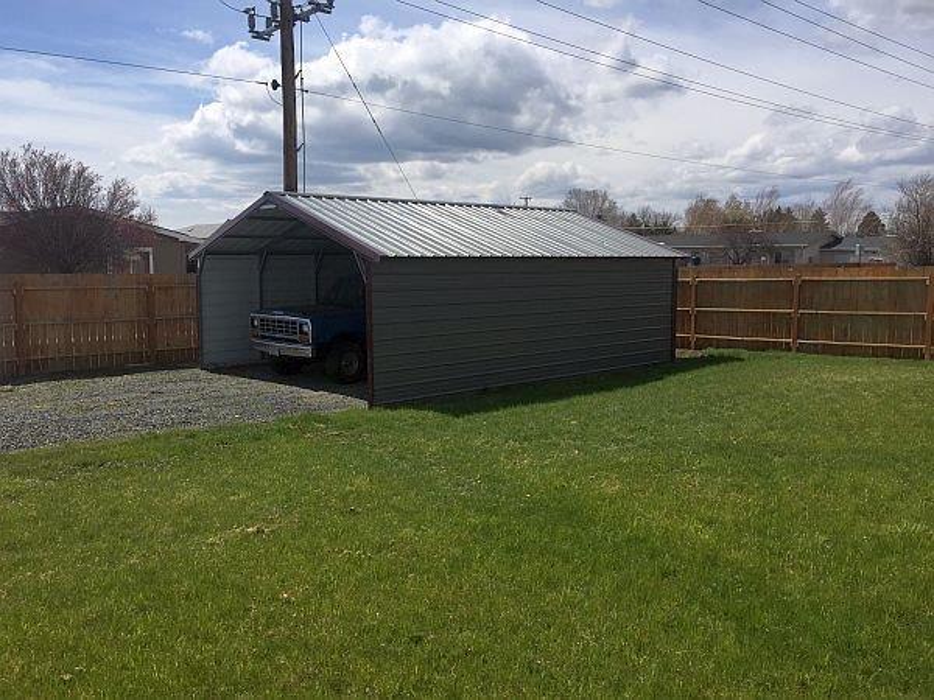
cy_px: 350
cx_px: 467
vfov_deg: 48.2
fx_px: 782
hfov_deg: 61.7
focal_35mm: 29
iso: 32
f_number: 2.2
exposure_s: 1/3300
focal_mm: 4.15
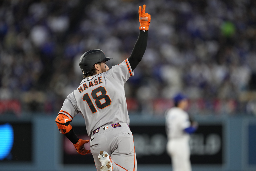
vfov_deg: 3.4
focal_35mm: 400
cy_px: 86
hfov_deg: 5.2
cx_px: 128
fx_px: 2843
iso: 2500
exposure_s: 1/2500
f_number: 2.8
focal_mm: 400
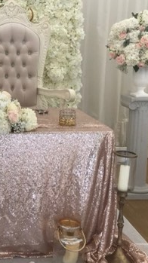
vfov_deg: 37.1
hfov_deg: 19.5
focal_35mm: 56
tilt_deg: -9.9
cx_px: -52
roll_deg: +1.8
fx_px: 391
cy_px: 107
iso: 32
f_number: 1.8
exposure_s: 1/100
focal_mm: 3.99
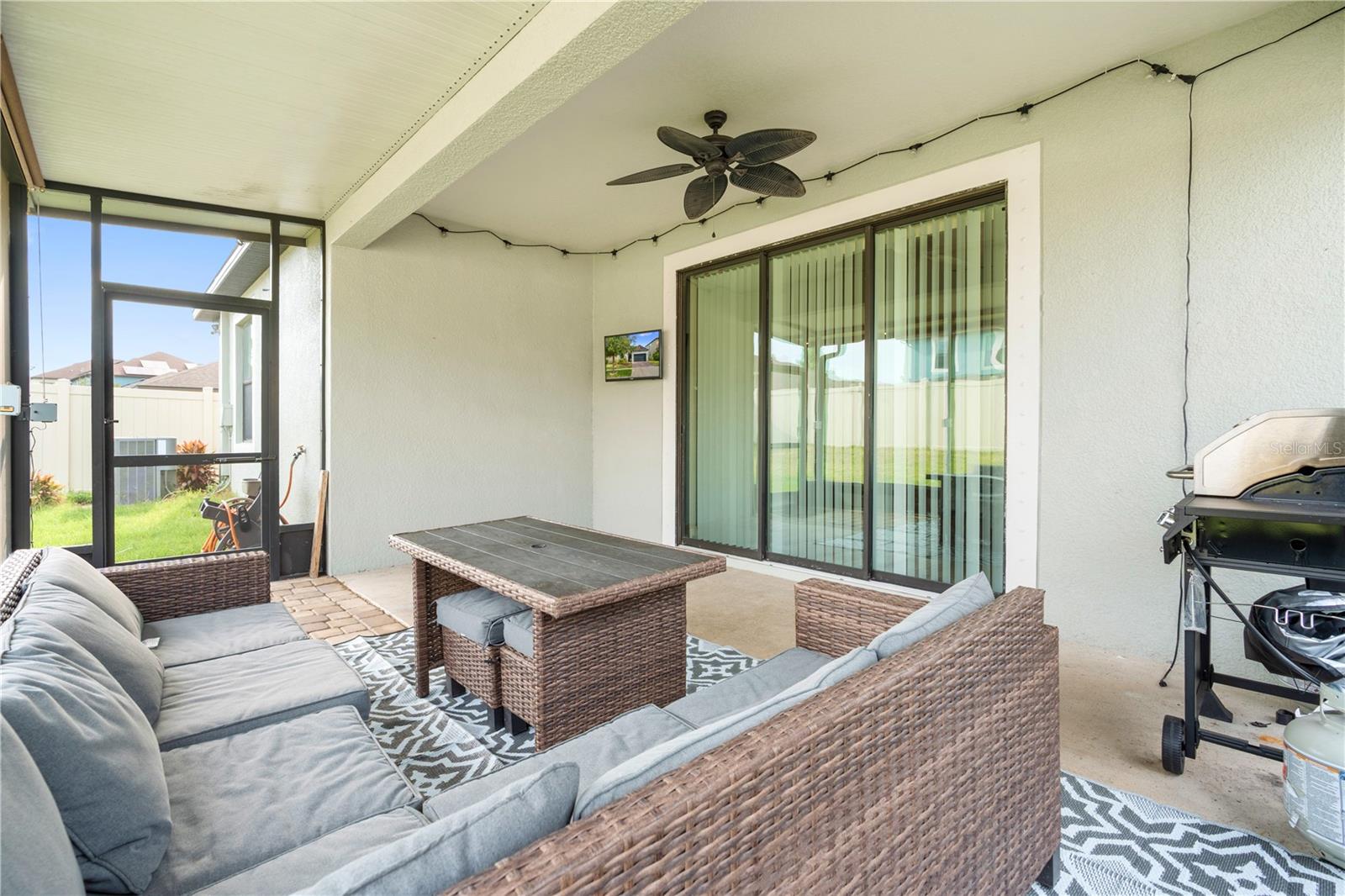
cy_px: 448
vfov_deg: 73.7
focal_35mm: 16
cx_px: 672
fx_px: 598
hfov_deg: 96.7
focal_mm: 16
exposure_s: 1/20
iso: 200
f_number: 8
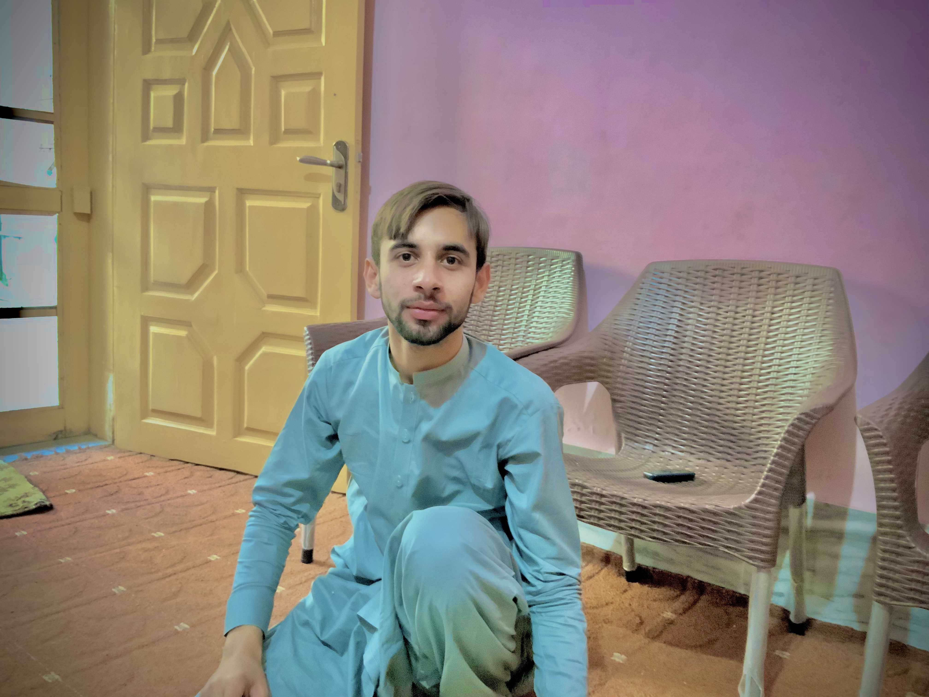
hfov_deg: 61.7
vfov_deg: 48.2
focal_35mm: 29
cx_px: 464
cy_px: 348
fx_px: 778
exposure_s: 1/17
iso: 500
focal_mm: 3
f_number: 1.8
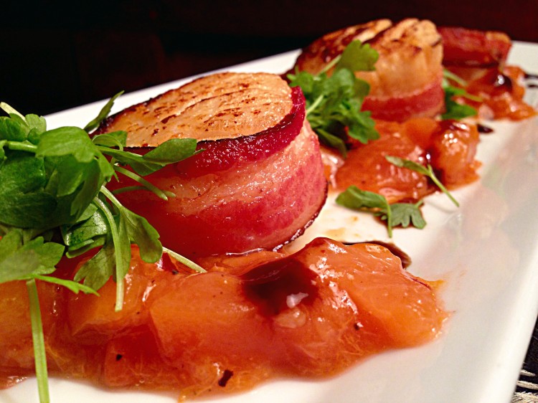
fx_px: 513
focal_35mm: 33
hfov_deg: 55.4
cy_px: 202
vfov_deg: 42.9
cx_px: 269
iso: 100
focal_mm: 4.12
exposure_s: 1/20
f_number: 2.4
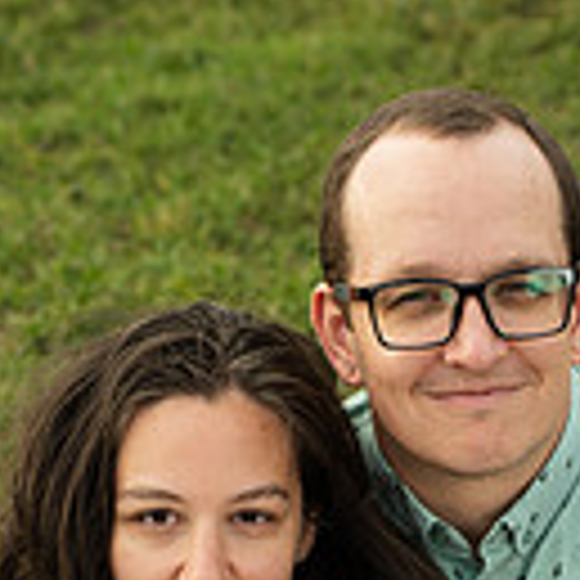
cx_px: 330
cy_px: 796
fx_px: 2806
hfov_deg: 11.8
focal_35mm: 148
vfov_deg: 11.4
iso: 100
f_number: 4
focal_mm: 50
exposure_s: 1/125
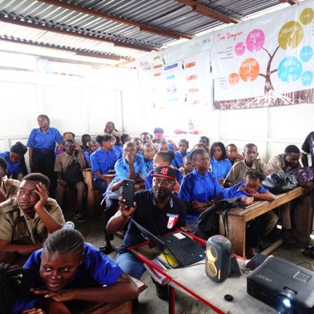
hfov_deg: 59.0
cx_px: 218
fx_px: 267
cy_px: 157
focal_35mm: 26
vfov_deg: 60.9
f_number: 2
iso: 800
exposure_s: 1/80
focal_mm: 7.6
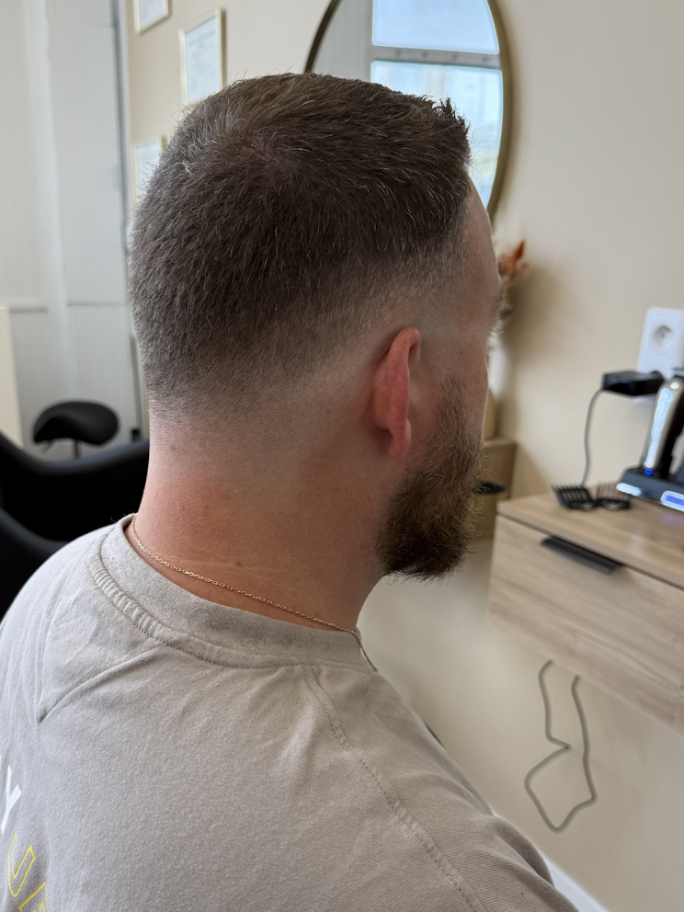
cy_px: 519
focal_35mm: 30
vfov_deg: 59.7
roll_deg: -1.1
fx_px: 790
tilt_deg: -19.0
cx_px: 287
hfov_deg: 46.6
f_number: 1.78
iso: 50
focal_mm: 6.76
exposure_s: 1/137
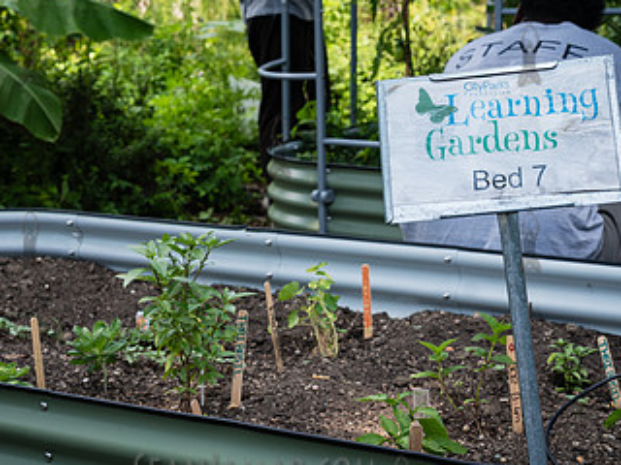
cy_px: 145
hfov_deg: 25.0
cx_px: 278
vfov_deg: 18.8
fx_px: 1399
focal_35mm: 78
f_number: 5.6
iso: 200
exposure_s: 1/320
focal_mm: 44
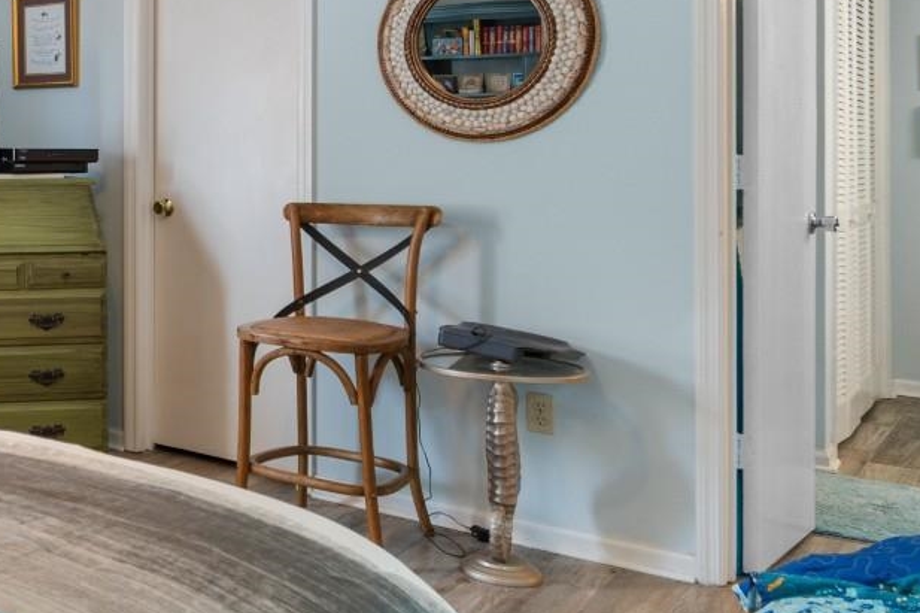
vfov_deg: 31.2
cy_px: 139
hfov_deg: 37.0
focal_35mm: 42
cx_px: -148
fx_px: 1073
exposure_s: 1/20
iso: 100
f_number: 4.8
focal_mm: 11
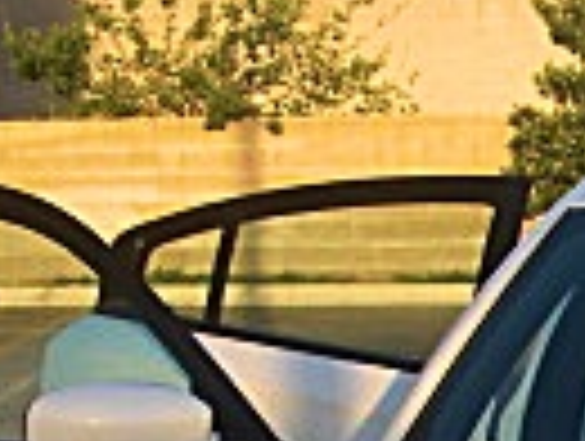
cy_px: 742
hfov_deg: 10.6
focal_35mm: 177
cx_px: 1004
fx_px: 2997
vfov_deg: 8.2
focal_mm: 6.3
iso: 50
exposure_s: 1/320
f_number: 2.8
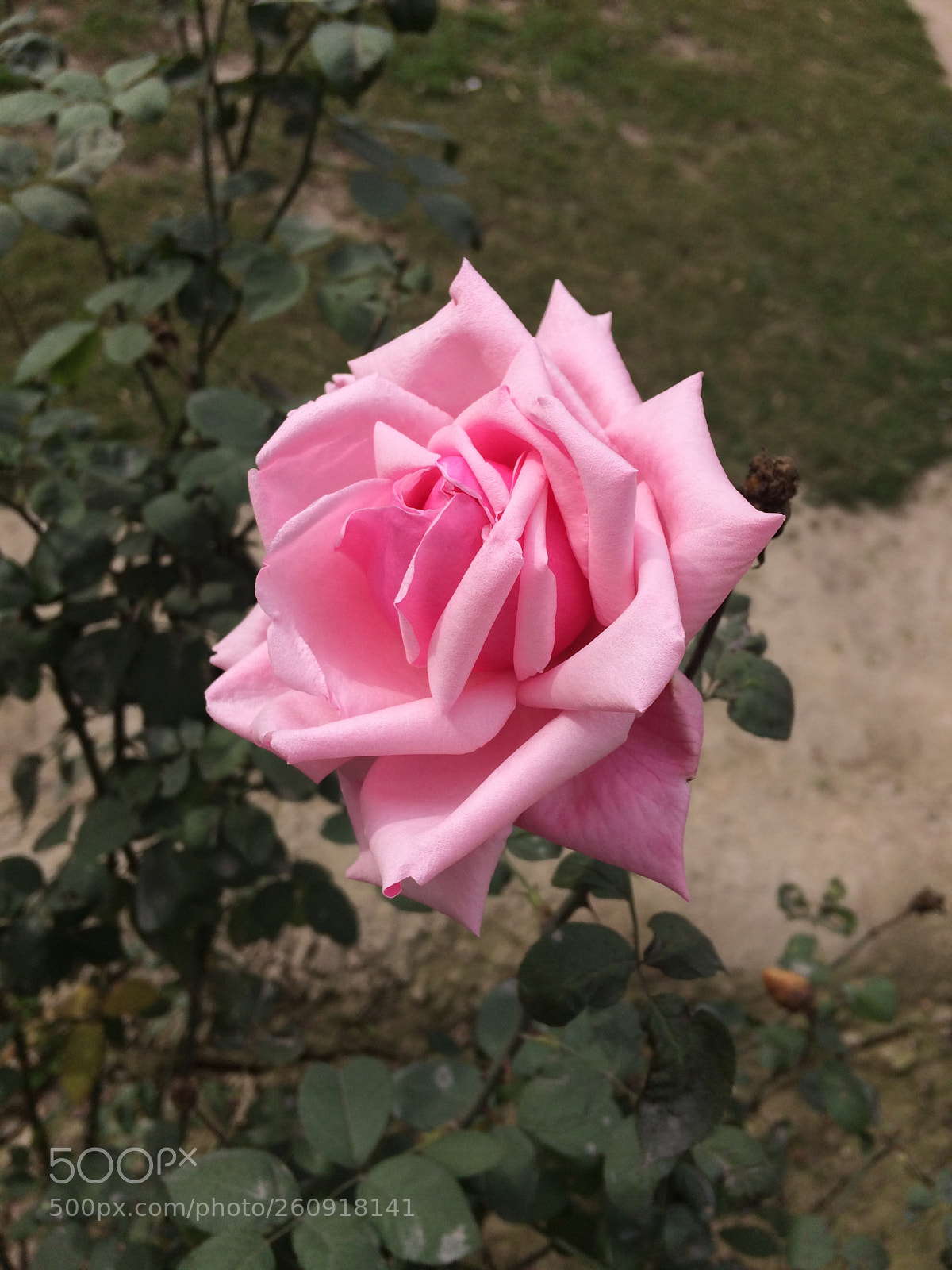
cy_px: 635
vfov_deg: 61.7
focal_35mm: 29
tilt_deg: -54.8
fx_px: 1063
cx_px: 476
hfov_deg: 48.2
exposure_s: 1/1520
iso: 32
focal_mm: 4.15
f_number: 2.2
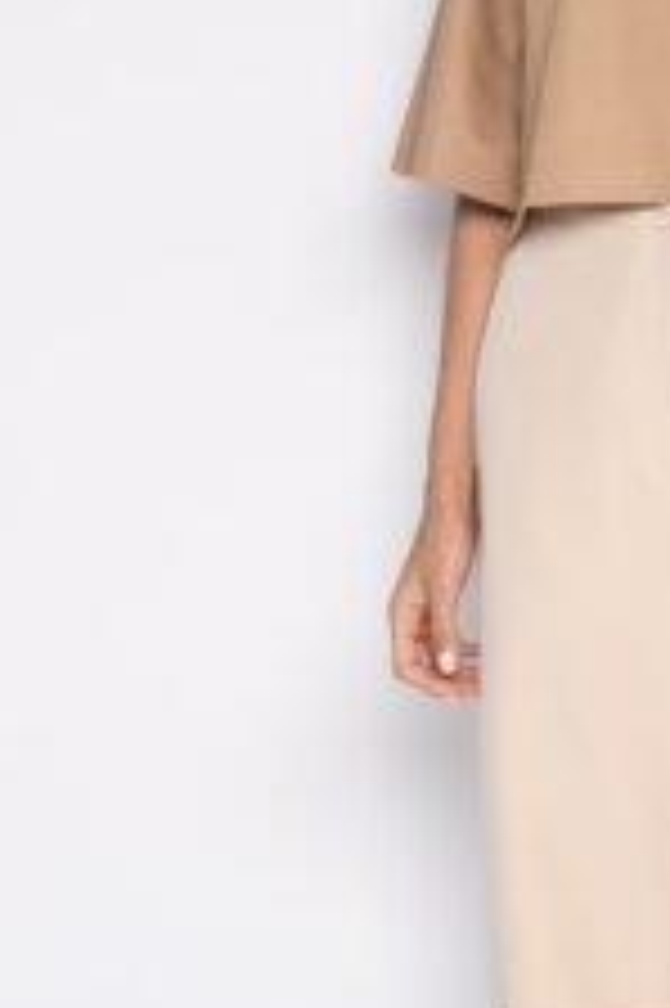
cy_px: 479
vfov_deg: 15.9
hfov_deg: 10.4
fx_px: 3607
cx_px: 809
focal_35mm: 129
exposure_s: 1/125
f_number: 8
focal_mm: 48
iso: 400
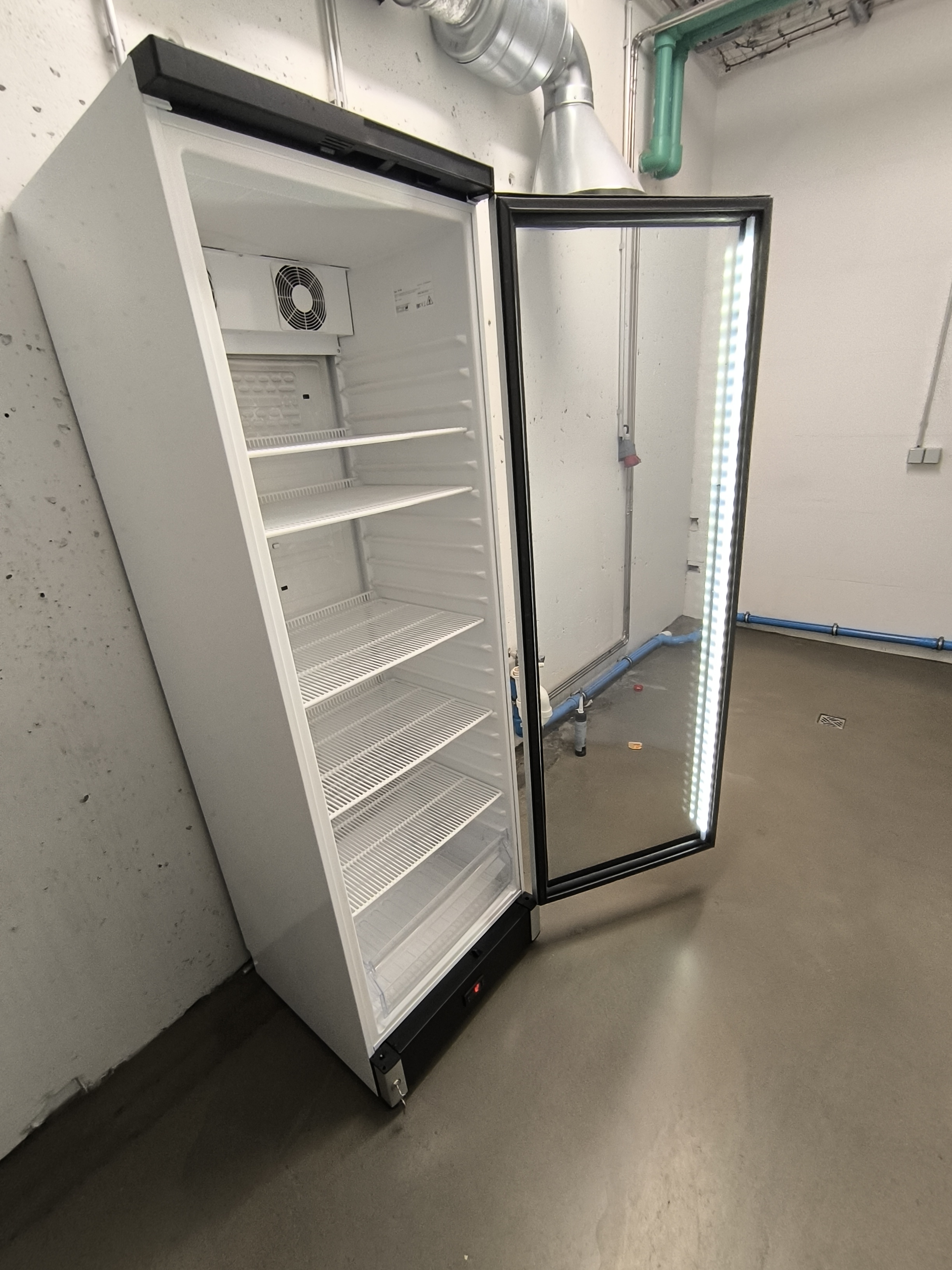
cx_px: 476
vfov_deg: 94.5
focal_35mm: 16
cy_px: 635
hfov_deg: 78.1
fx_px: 587
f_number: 2.2
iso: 160
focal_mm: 1.65
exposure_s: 1/50
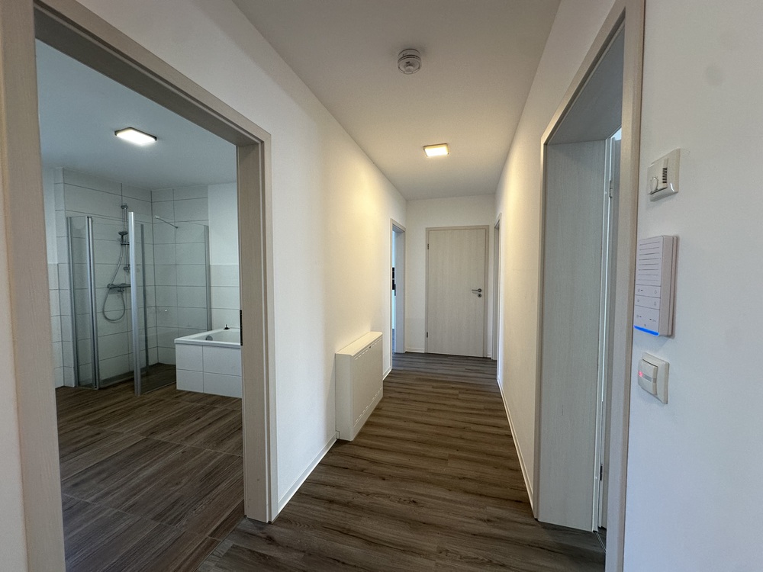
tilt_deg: -3.3
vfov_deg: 85.7
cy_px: 286
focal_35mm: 14
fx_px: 309
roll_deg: -0.3
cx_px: 382
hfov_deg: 102.1
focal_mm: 2.22
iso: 125
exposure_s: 1/100
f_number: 2.2
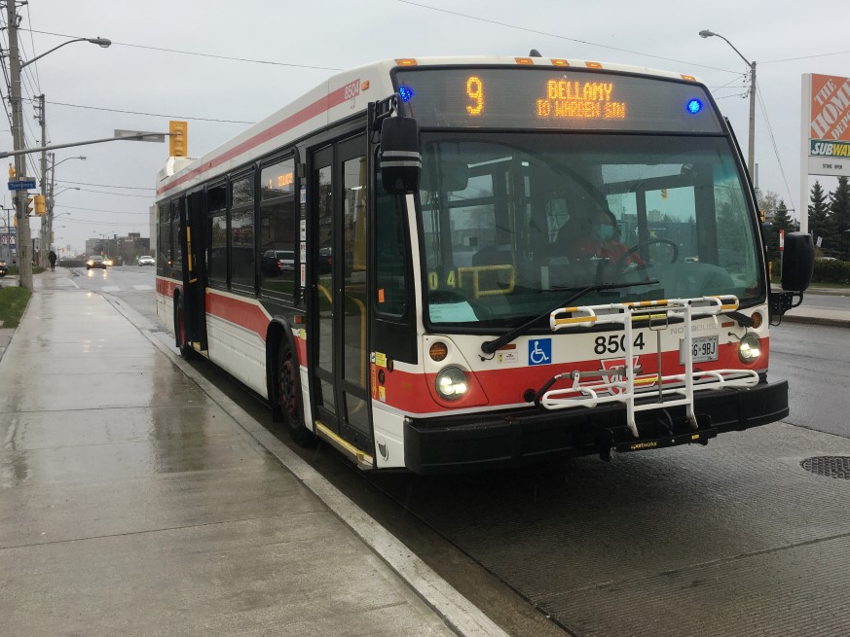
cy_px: 276
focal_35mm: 34
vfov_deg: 41.7
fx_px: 835
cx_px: 457
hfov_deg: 53.9
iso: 25
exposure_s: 1/249
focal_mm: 4.15
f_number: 2.2
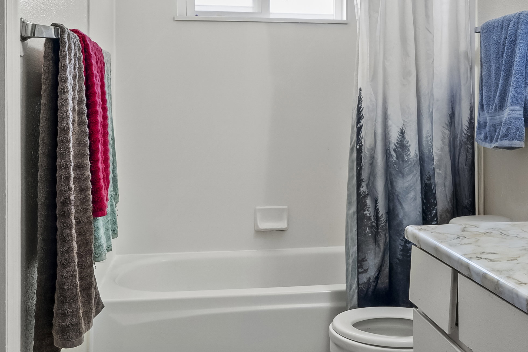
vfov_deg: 30.8
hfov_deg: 45.3
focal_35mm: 43
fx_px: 631
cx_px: 300
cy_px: 98
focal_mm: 14
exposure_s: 1/2.5
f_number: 9
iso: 400
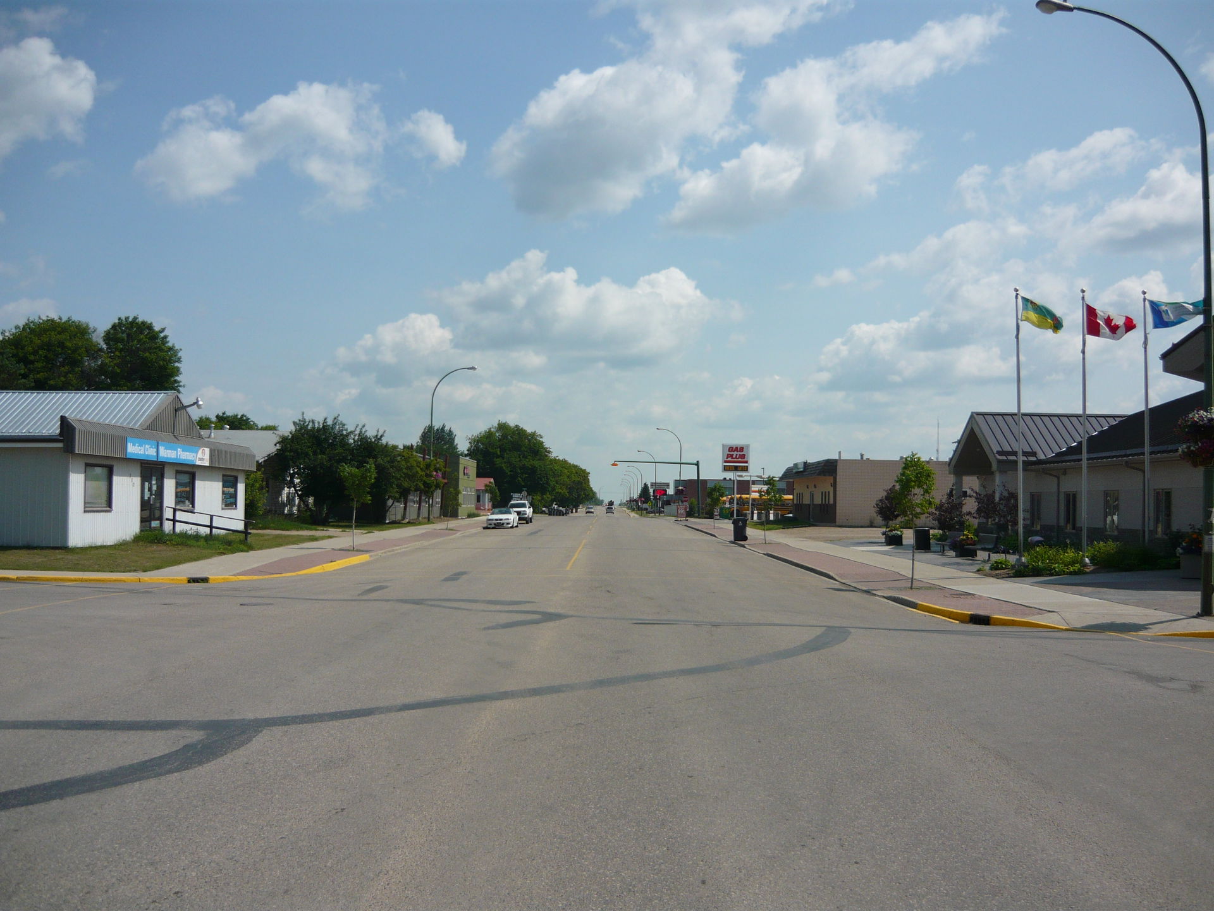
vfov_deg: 42.9
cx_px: 607
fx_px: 1157
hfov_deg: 55.4
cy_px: 456
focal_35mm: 33
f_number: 8
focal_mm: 5.5
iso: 100
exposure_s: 1/400
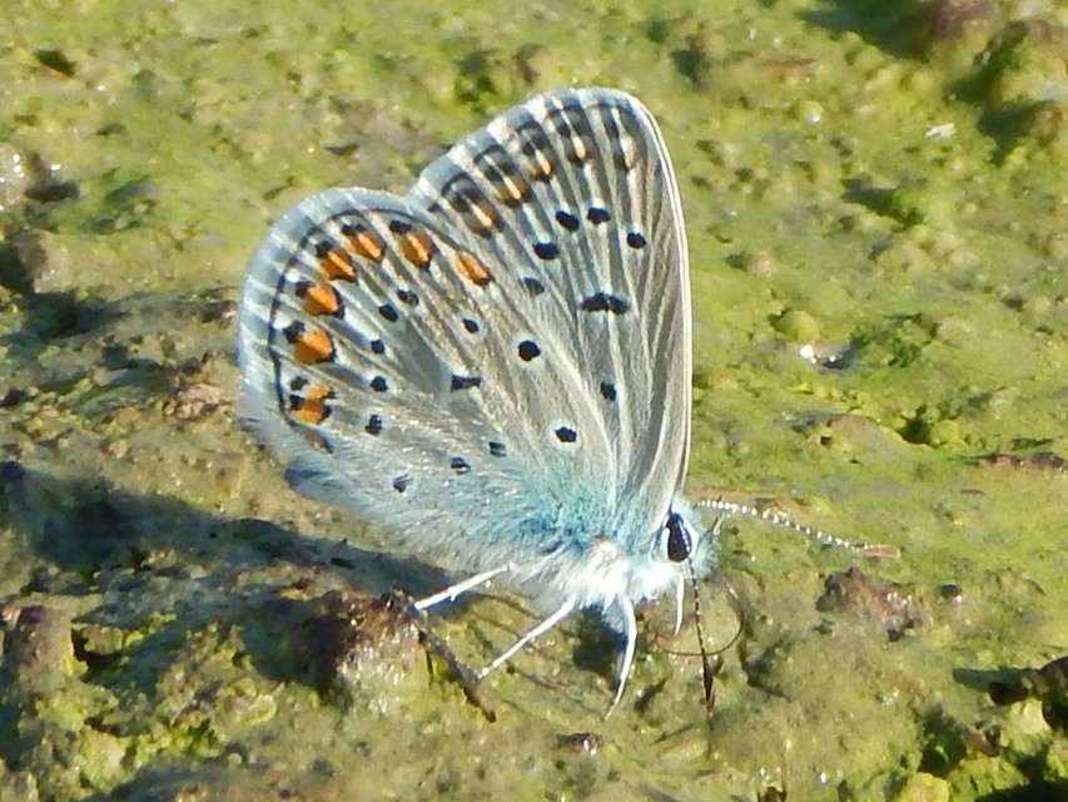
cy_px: 401
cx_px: 534
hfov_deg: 5.2
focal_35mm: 384
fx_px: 11849
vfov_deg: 3.9
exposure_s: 1/250
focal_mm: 69
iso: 140
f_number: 5.7
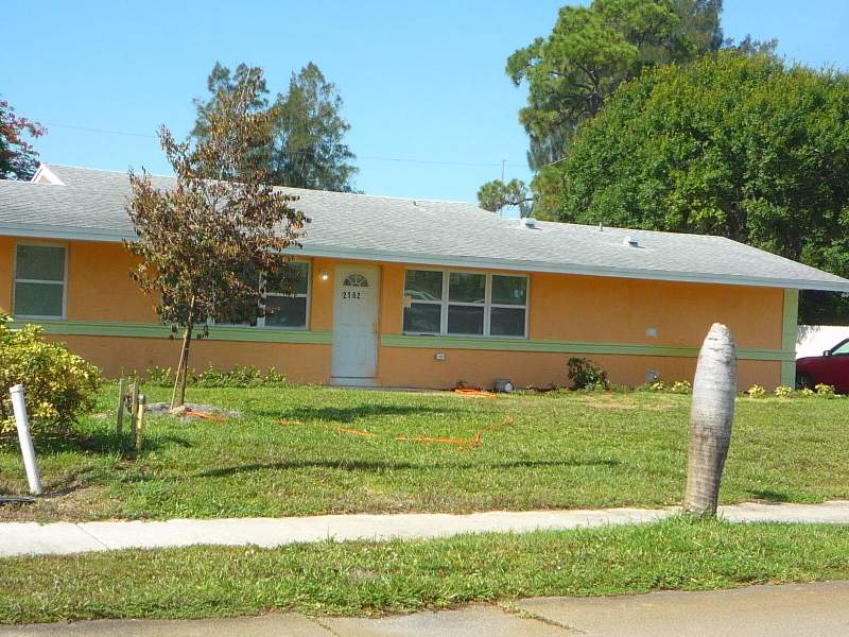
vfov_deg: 26.6
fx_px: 1349
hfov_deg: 34.9
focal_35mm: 55
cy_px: 318
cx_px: 424
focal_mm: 5.3
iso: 100
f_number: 4.5
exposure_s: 1/400
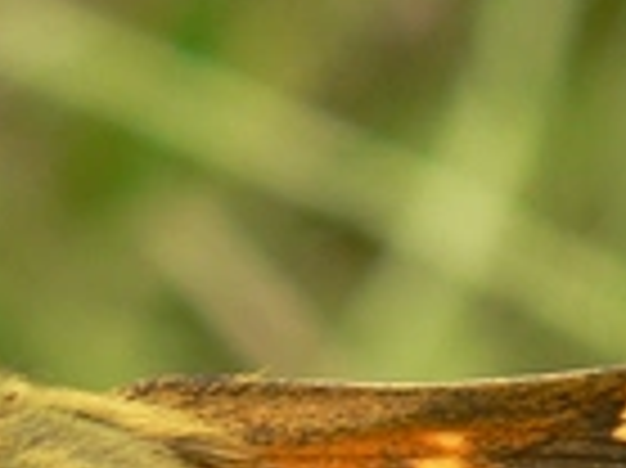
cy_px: 608
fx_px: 6089
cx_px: 230
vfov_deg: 4.4
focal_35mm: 337
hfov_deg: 5.9
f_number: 4
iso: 100
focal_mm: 12.1
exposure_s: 1/125
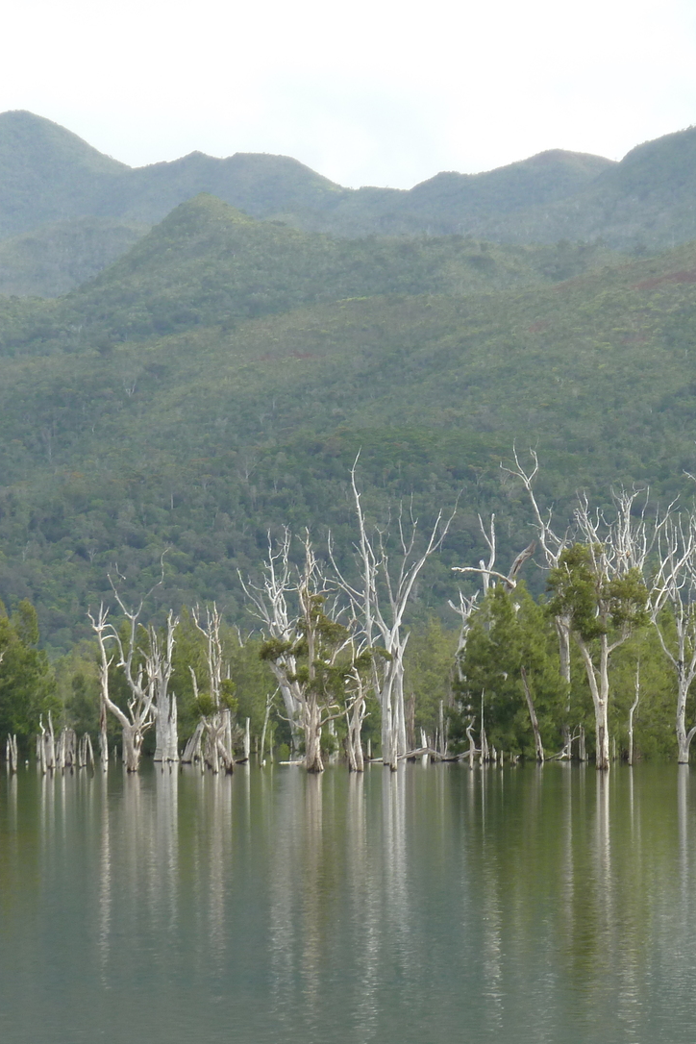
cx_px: 435
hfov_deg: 6.5
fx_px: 6090
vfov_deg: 9.8
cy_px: 517
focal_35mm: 210
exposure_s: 1/160
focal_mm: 22.5
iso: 80
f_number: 4.5
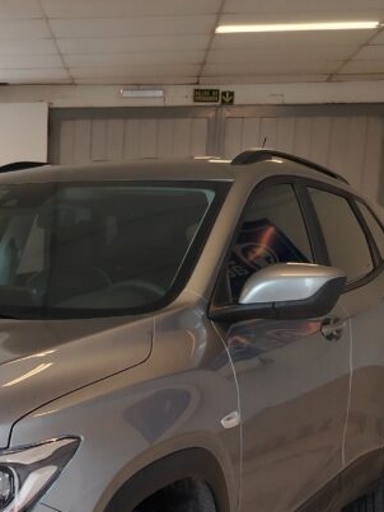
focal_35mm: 61
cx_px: -29
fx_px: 903
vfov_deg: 30.7
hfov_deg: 22.7
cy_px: 428
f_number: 1.75
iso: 259
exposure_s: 1/50
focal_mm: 5.25
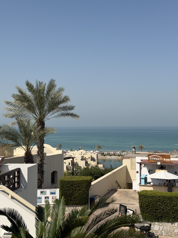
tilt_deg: +0.6
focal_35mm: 48
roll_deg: -0.2
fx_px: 329
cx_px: 89
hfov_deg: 30.3
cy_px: 119
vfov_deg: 39.7
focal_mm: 6.76
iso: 64
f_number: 1.78
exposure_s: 1/7874
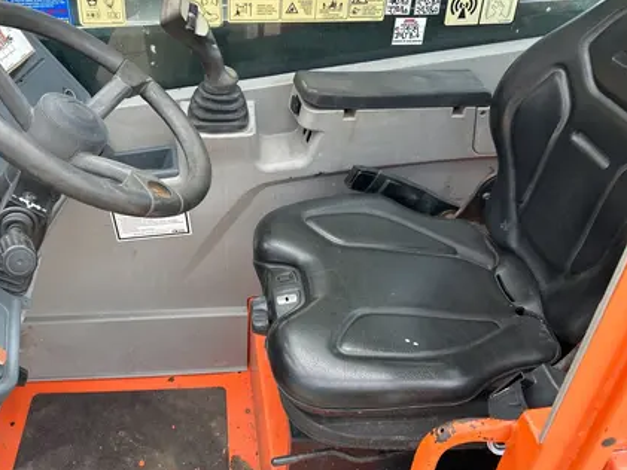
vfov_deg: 41.8
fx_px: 616
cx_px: 246
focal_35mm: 34
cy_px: 209
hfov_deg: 53.5
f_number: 1.5
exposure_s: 1/163
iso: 40
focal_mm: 5.7
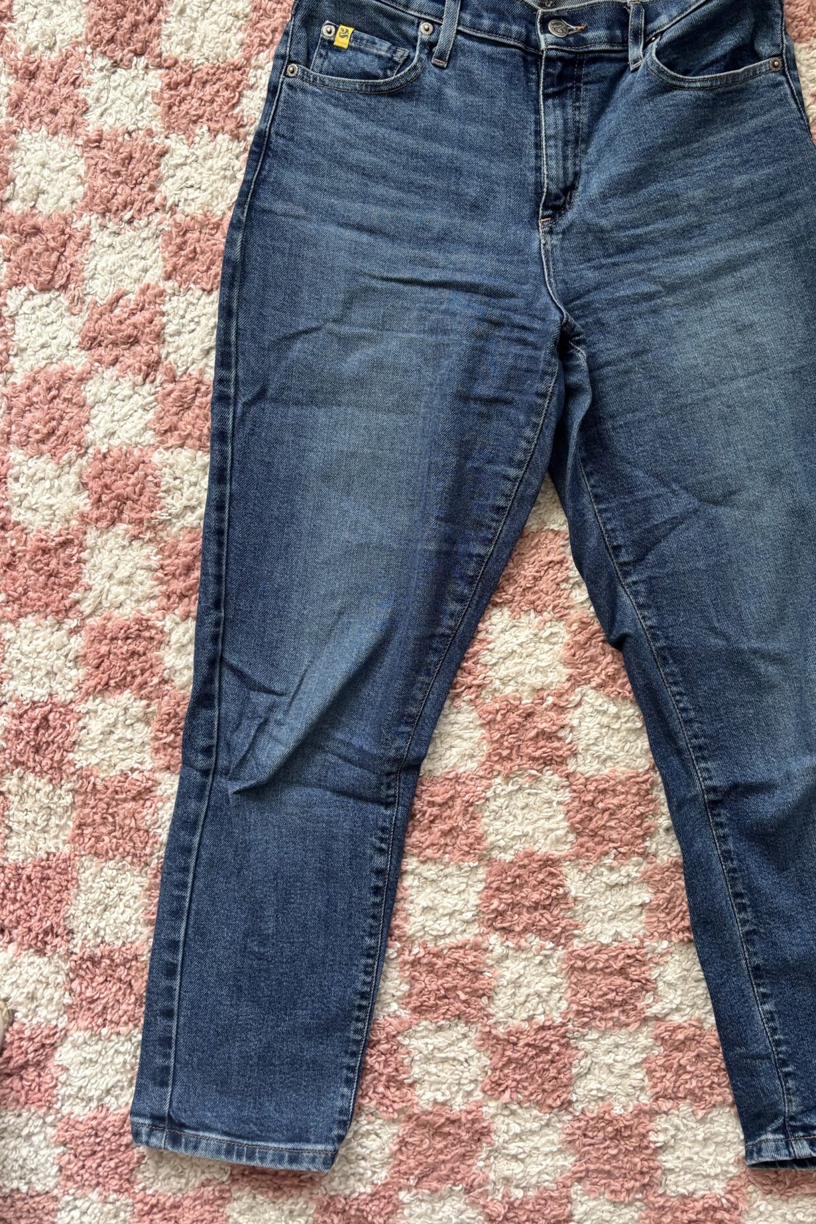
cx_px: 481
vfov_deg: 61.8
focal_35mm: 30
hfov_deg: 43.4
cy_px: 557
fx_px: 1020
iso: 125
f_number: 1.6
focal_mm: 5.96
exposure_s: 1/60
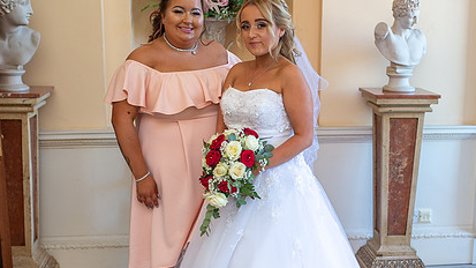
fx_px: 757
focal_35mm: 60
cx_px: 299
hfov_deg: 34.7
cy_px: 189
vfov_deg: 19.9
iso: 160
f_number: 3.2
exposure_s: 1/100
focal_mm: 35
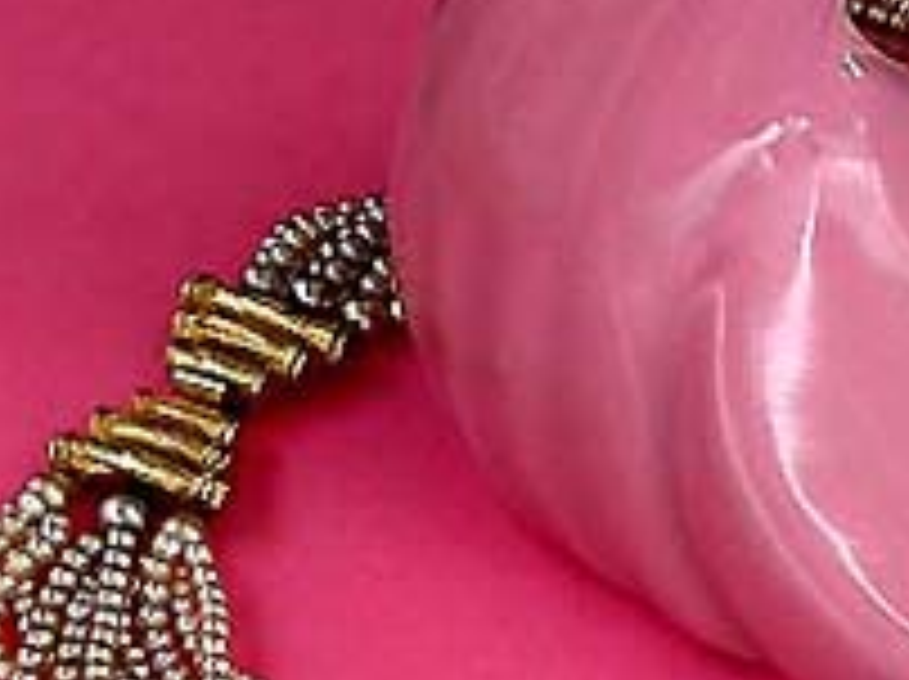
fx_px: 1967
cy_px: 570
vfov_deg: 19.3
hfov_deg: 25.4
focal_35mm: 75
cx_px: 776
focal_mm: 7.85
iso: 100
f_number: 2.6
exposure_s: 1/22.6
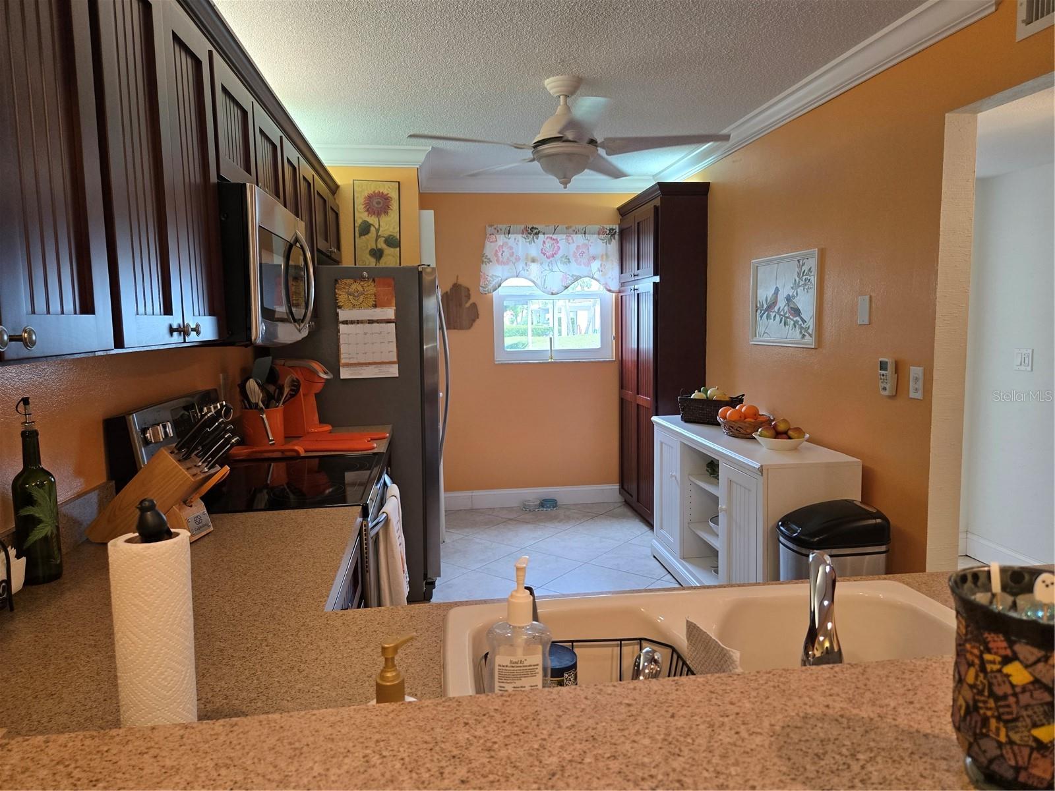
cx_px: 528
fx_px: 701
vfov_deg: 58.9
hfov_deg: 73.9
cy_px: 396
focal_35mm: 23
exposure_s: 1/120
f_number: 1.8
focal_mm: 5.4
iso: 125
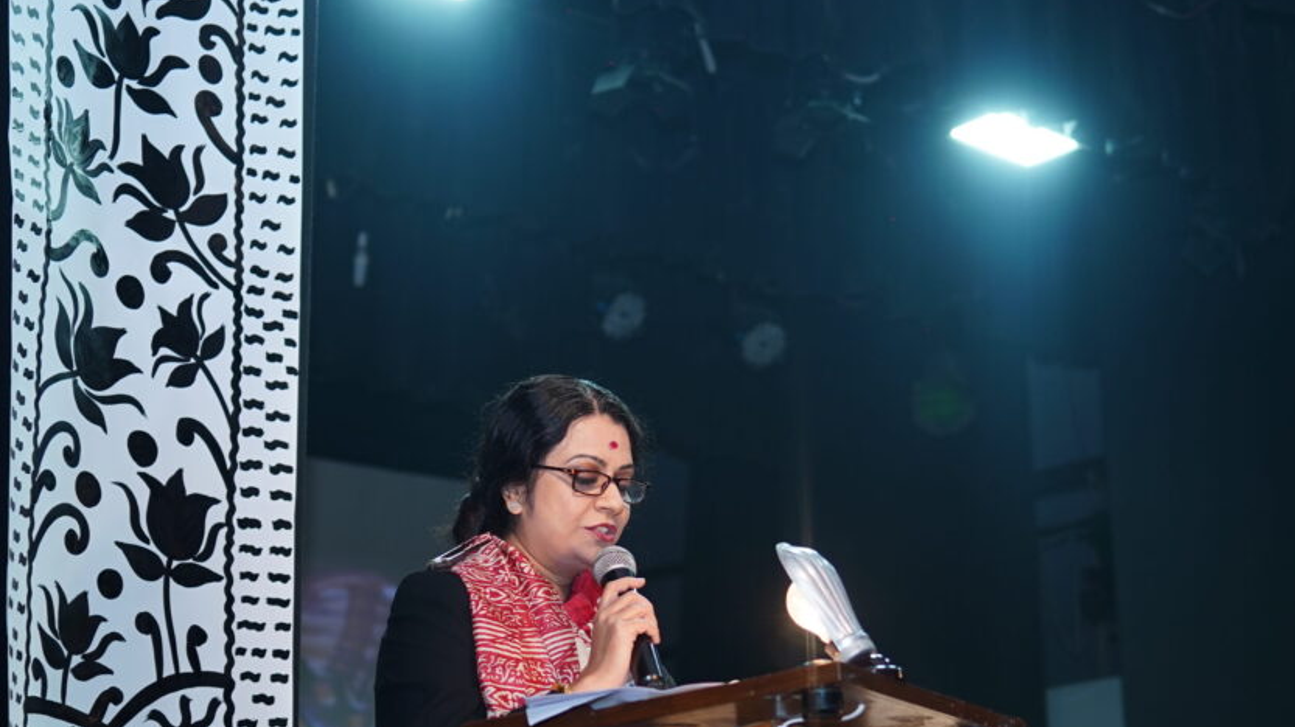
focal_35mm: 67
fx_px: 2300
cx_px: 647
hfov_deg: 31.4
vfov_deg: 17.9
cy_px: 523
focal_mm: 35
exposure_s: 1/200
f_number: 2.2
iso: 250
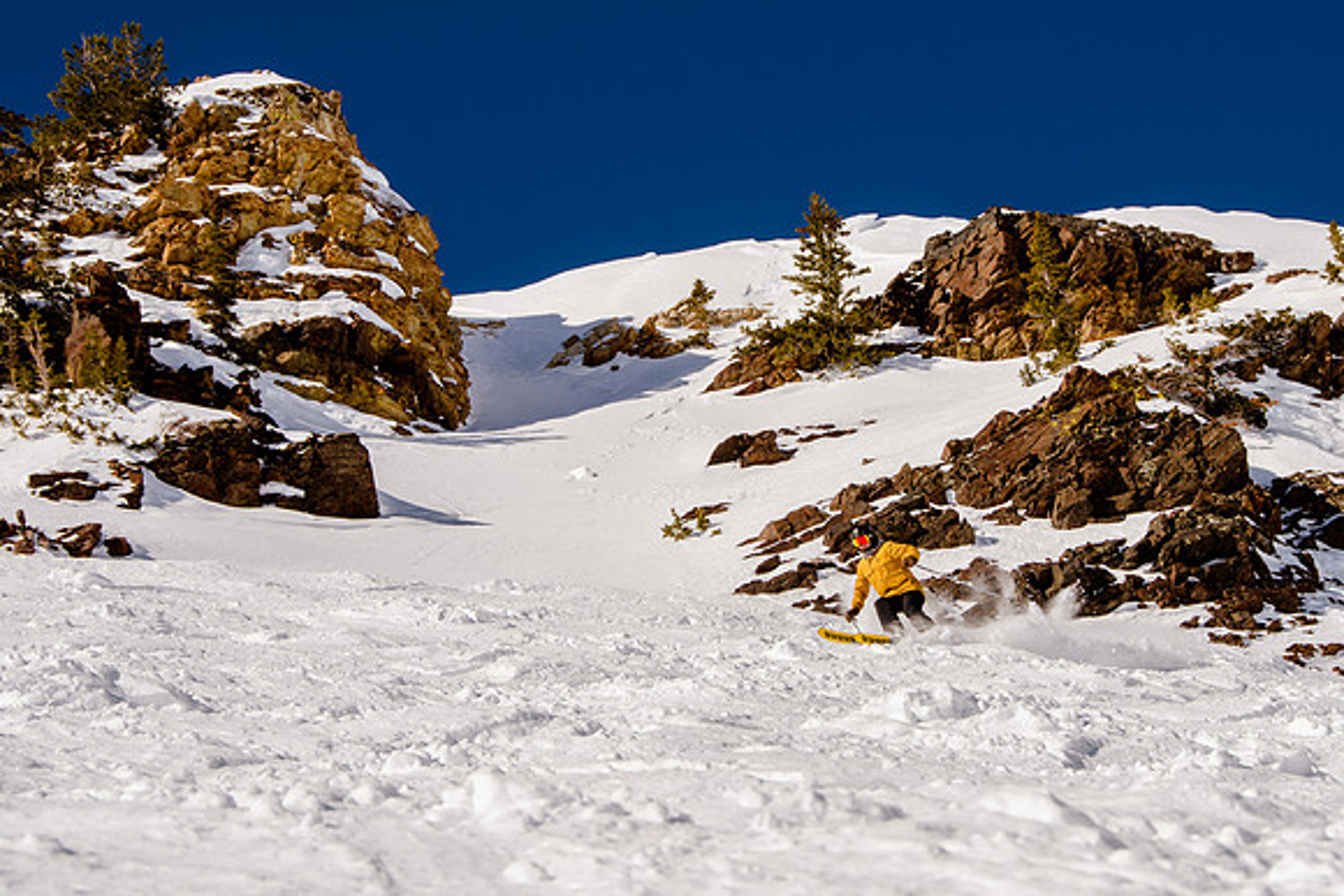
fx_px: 4243
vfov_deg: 12.1
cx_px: 771
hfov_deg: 18.0
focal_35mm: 114
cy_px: 395
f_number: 10
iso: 160
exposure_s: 1/500
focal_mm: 62
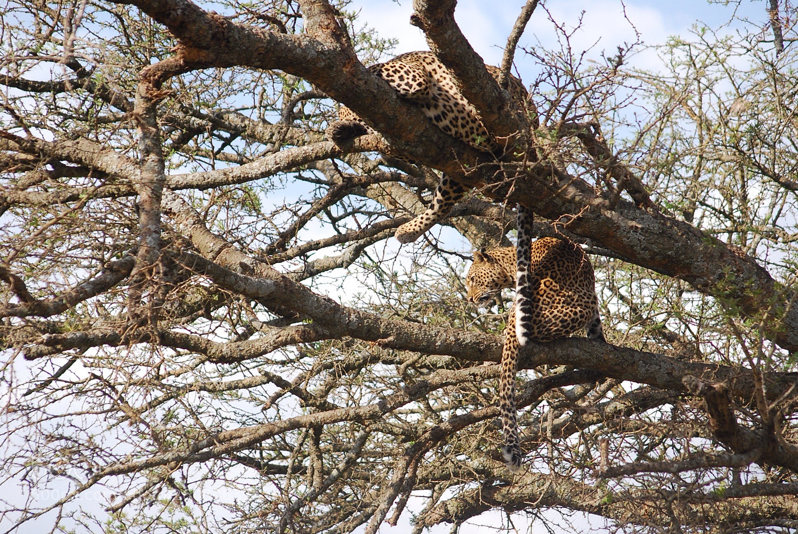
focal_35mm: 202
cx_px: 399
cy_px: 267
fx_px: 4494
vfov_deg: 6.8
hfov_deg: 10.1
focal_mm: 135
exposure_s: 1/400
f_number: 5
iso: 400
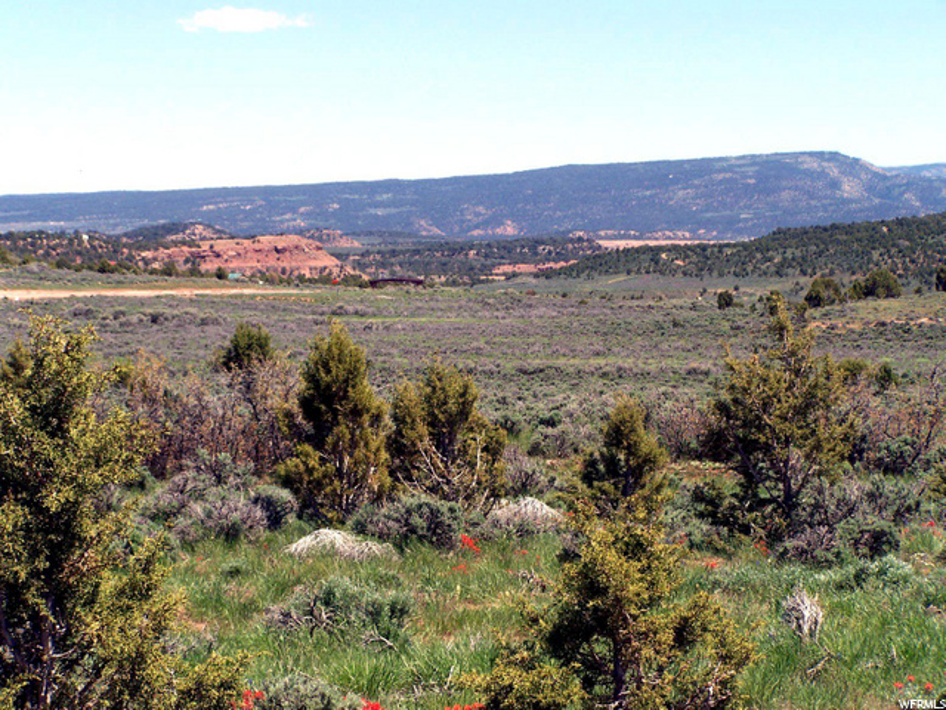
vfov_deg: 12.7
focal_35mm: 117
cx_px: 473
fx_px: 3197
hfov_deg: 16.8
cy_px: 355
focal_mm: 19.4
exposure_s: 1/500
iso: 80
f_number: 4.5
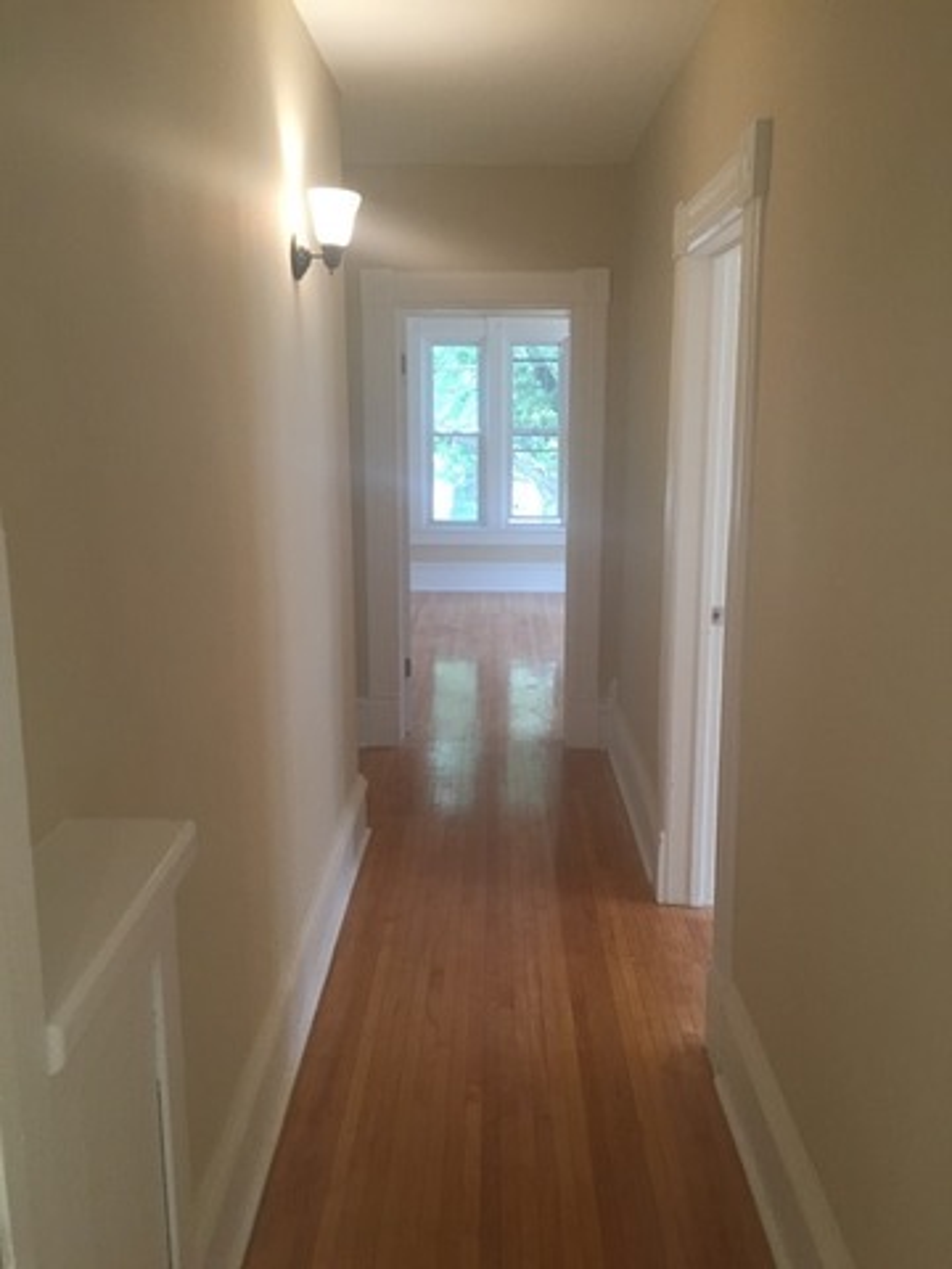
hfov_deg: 48.2
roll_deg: +0.0
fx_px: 1063
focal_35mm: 29
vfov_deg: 61.7
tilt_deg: -11.5
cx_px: 476
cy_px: 634
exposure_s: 1/30
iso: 50
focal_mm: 4.15
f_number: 2.2
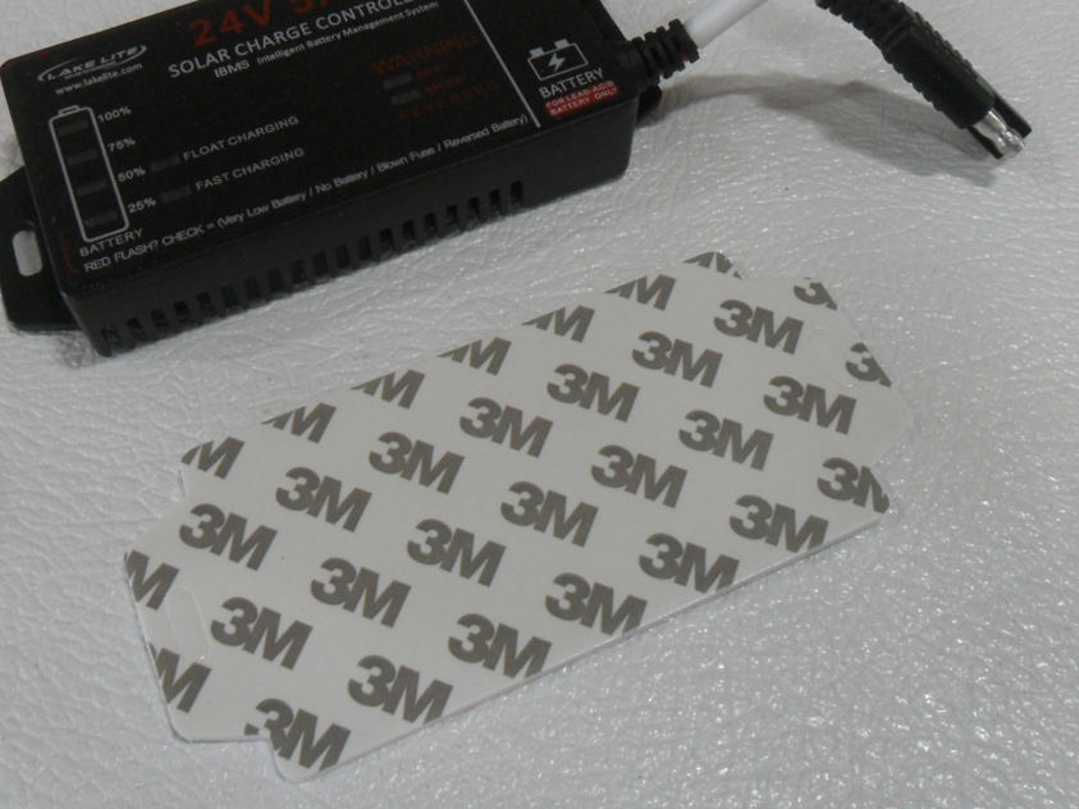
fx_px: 1278
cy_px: 257
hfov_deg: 45.7
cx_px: 481
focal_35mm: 41
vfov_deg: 34.7
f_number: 3.5
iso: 200
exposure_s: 1/45
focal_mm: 4.9
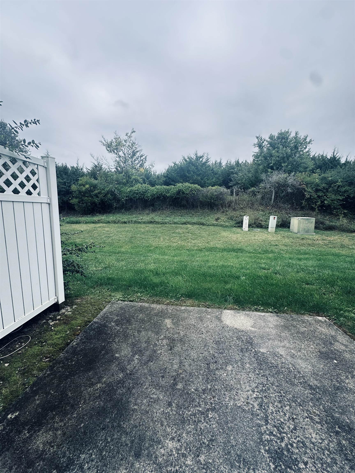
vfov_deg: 102.1
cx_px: 178
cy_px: 236
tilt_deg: -8.2
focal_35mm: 14
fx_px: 191
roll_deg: -2.4
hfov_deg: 85.7
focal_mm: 2.22
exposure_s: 1/997
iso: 40
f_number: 2.2
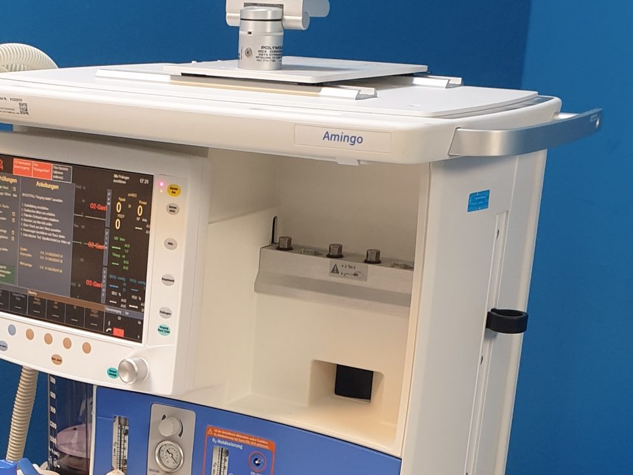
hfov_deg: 27.4
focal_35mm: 70
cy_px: 557
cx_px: 162
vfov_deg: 19.8
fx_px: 1280
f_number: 2.4
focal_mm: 4.3
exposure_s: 1/50
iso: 200
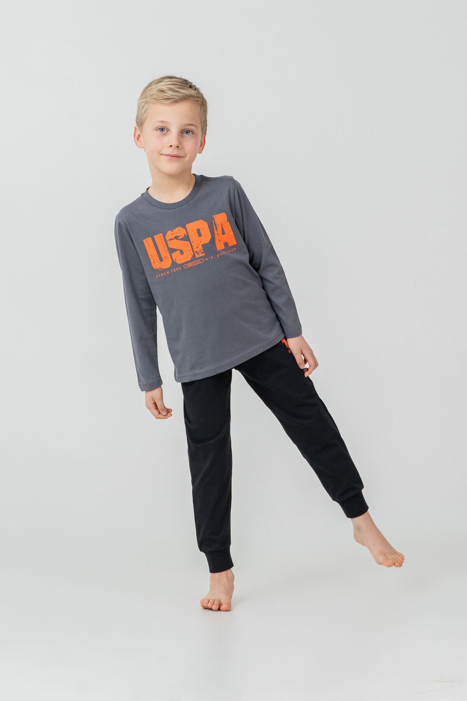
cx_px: 234
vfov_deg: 18.4
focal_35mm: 111
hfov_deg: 12.3
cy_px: 350
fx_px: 2160
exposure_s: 1/160
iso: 160
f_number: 7.1
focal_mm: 74
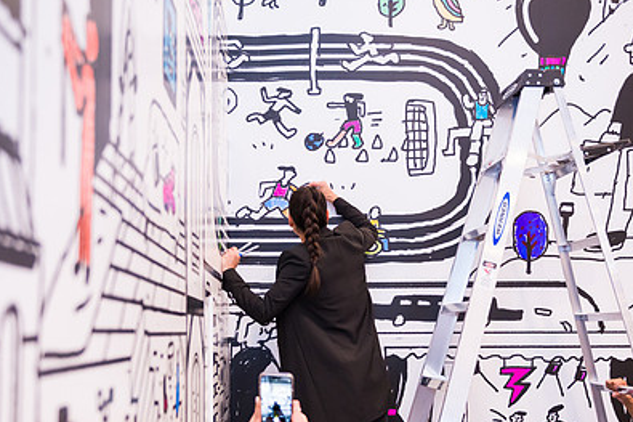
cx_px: 317
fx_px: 826
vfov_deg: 28.5
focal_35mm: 47
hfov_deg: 41.9
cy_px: 273
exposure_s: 1/200
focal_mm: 32
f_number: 3.2
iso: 3200
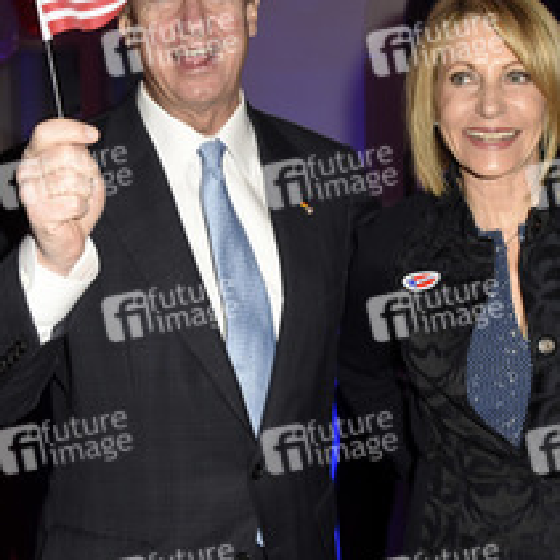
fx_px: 1062
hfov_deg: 29.4
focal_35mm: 58
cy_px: 244
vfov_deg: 29.5
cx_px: 365
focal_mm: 32
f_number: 5.6
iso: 800
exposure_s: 1/80
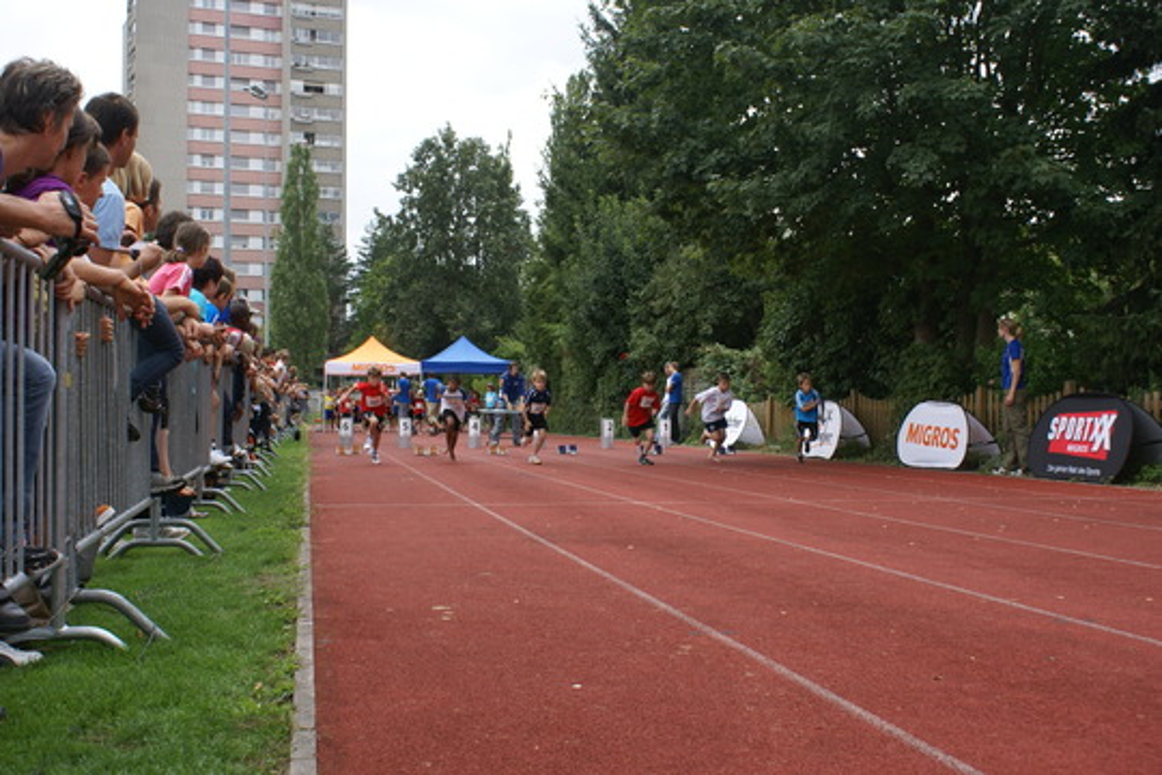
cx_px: 581
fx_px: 1356
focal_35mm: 42
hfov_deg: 46.4
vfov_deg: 31.9
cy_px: 388
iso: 100
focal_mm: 28
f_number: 5.6
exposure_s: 1/160
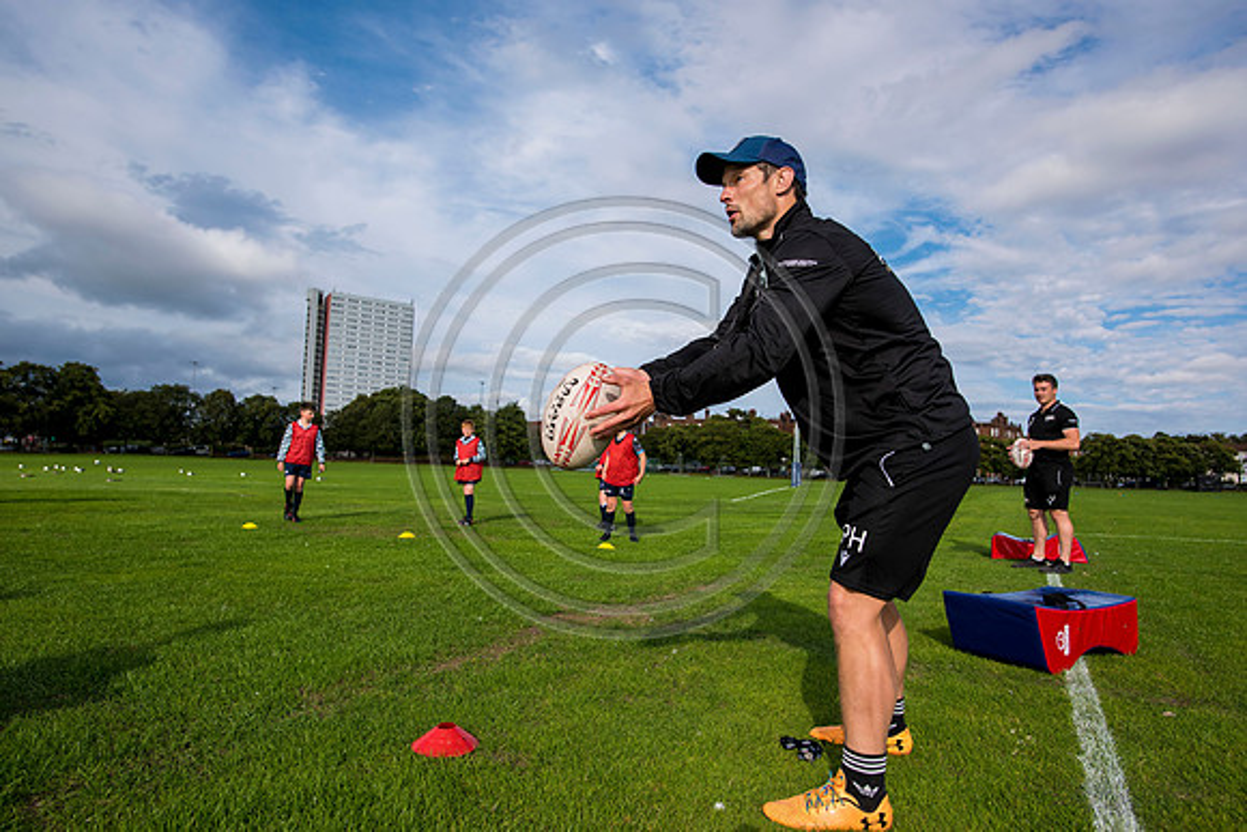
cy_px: 416
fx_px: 693
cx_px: 624
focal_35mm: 20
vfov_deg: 62.0
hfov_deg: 84.0
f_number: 4
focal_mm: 20
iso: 250
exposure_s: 1/2000
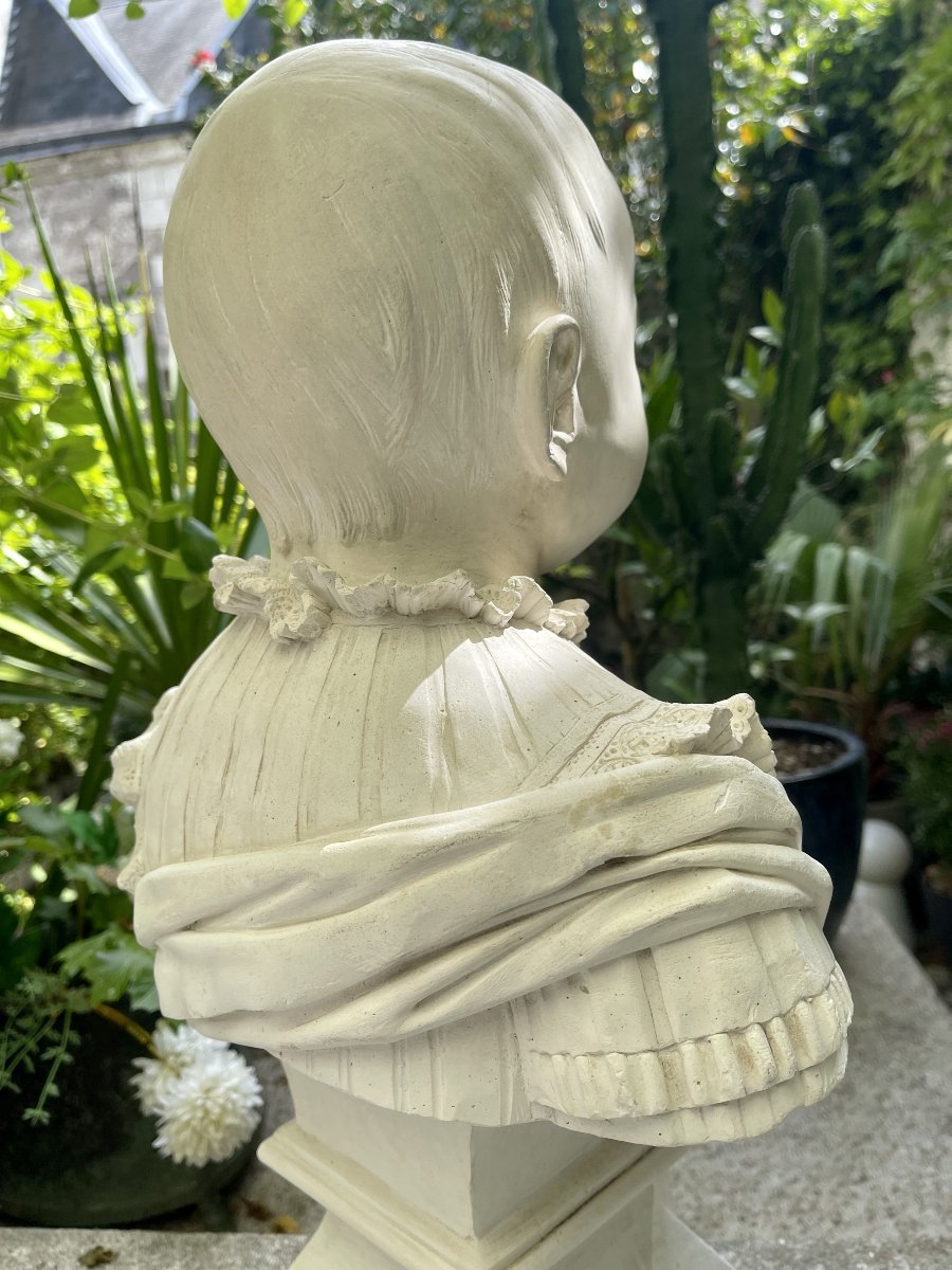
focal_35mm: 25
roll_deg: +5.5
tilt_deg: -8.1
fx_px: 917
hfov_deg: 54.9
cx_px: 476
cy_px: 635
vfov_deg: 69.4
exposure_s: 1/887
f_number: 1.6
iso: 32
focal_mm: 5.1
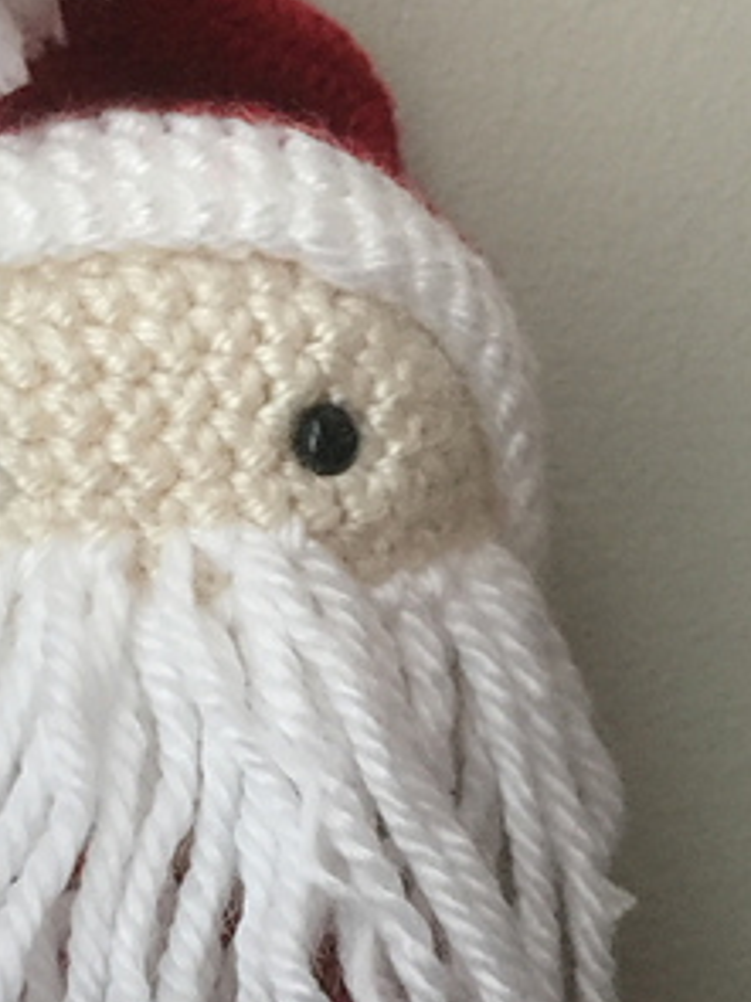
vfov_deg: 30.1
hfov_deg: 22.9
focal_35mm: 63
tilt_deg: -6.1
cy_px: 778
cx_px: 133
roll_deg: -0.1
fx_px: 1824
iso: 250
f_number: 2.2
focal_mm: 4.15
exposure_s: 1/15
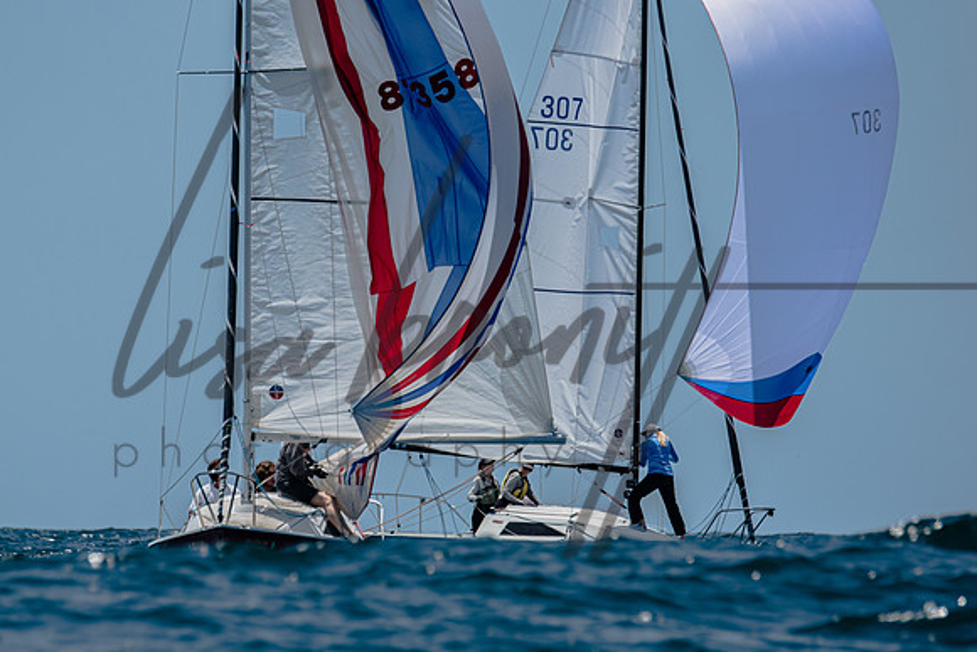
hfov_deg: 3.2
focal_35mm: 640
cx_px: 390
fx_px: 17367
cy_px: 327
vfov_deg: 2.2
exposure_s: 1/2000
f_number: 5.6
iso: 200
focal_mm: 350
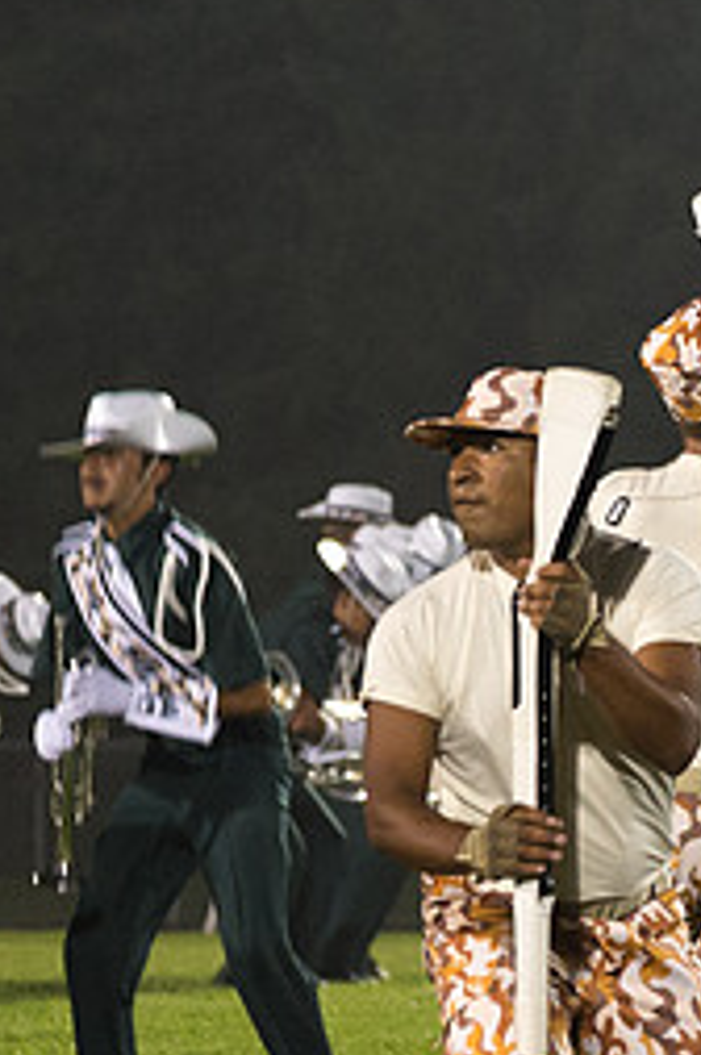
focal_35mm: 529
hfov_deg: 2.6
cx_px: 832
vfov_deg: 3.9
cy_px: 541
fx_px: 15492
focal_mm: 135
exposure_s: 1/160
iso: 3200
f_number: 4.8
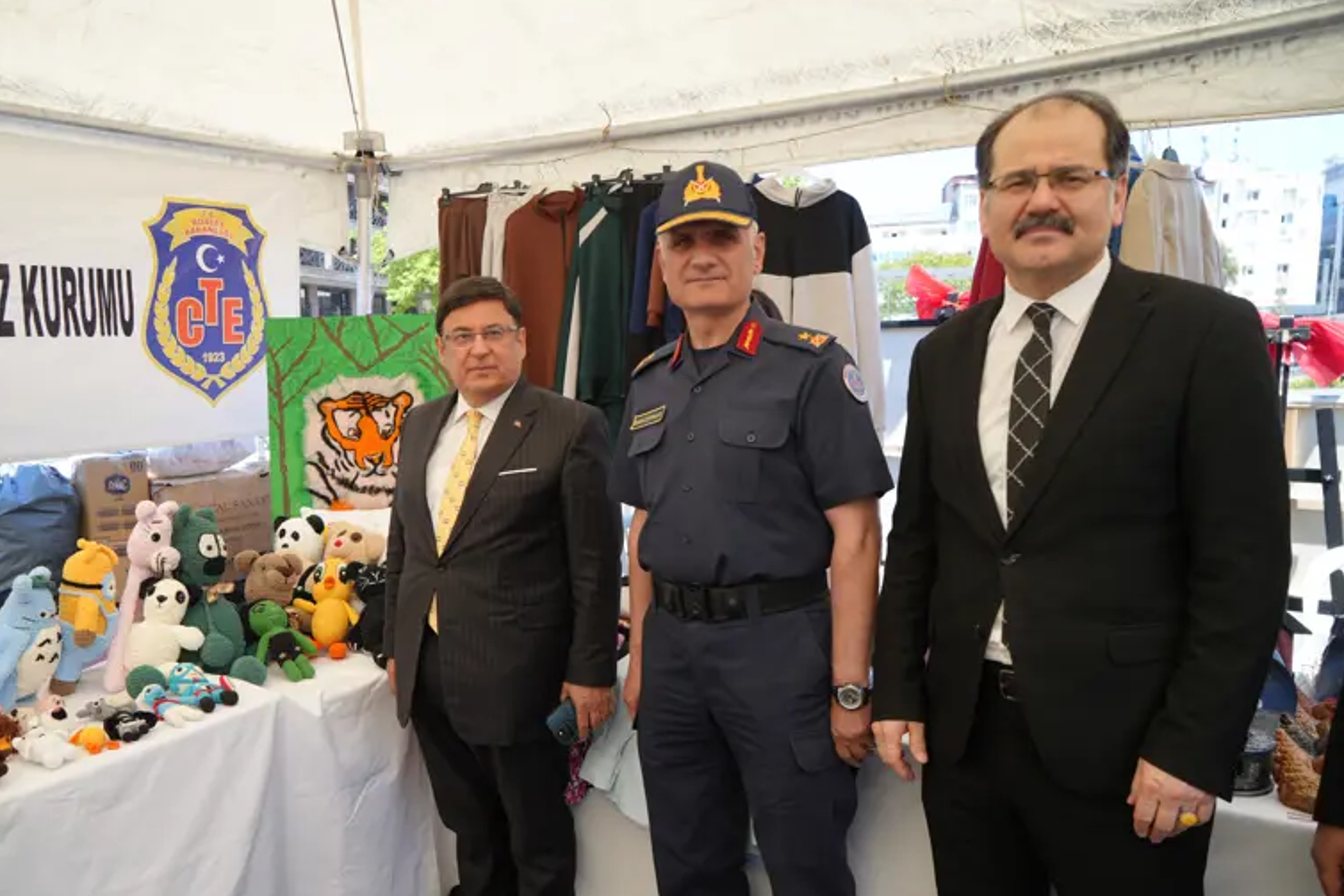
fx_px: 1045
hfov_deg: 65.2
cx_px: 588
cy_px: 517
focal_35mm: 28
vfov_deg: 46.3
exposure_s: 1/160
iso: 100
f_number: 4
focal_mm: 24
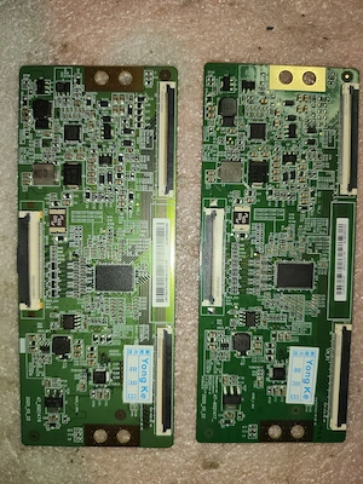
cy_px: 242
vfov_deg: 71.6
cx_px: 182
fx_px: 336
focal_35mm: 24
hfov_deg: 56.8
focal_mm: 5.24
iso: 106
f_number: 1.7
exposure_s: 1/100
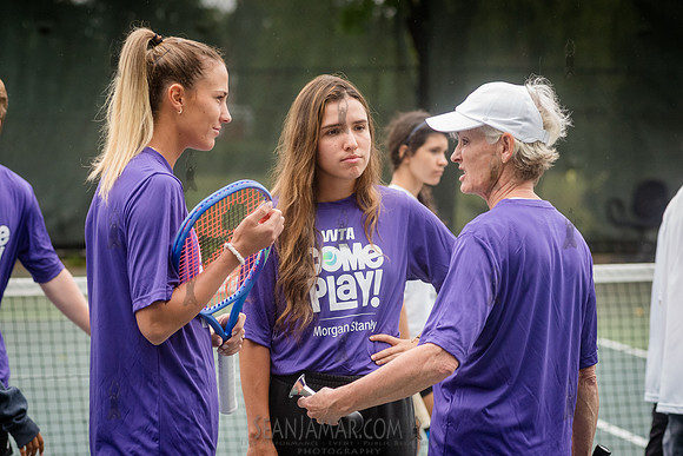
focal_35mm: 155
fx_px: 2951
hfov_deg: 13.2
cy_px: 257
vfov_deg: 8.8
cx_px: 359
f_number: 5
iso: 1250
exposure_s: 1/800
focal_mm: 120
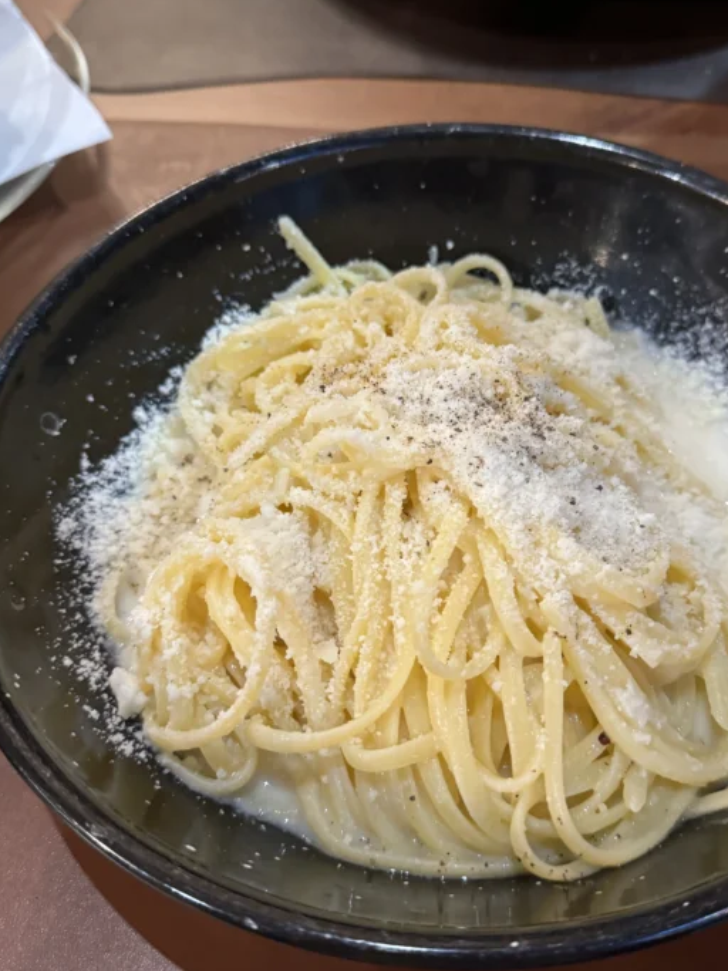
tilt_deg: -51.9
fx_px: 1010
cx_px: 444
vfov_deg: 51.3
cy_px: 462
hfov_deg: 39.4
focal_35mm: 36
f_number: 1.78
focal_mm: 6.86
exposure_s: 1/50
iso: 800
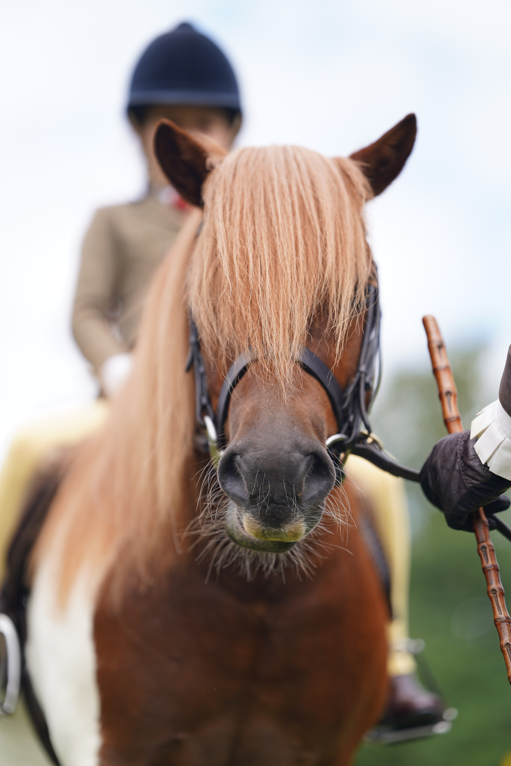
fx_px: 1810
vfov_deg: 23.9
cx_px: 256
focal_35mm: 85
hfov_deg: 16.1
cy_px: 383
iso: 100
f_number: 1.4
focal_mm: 85
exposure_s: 1/800
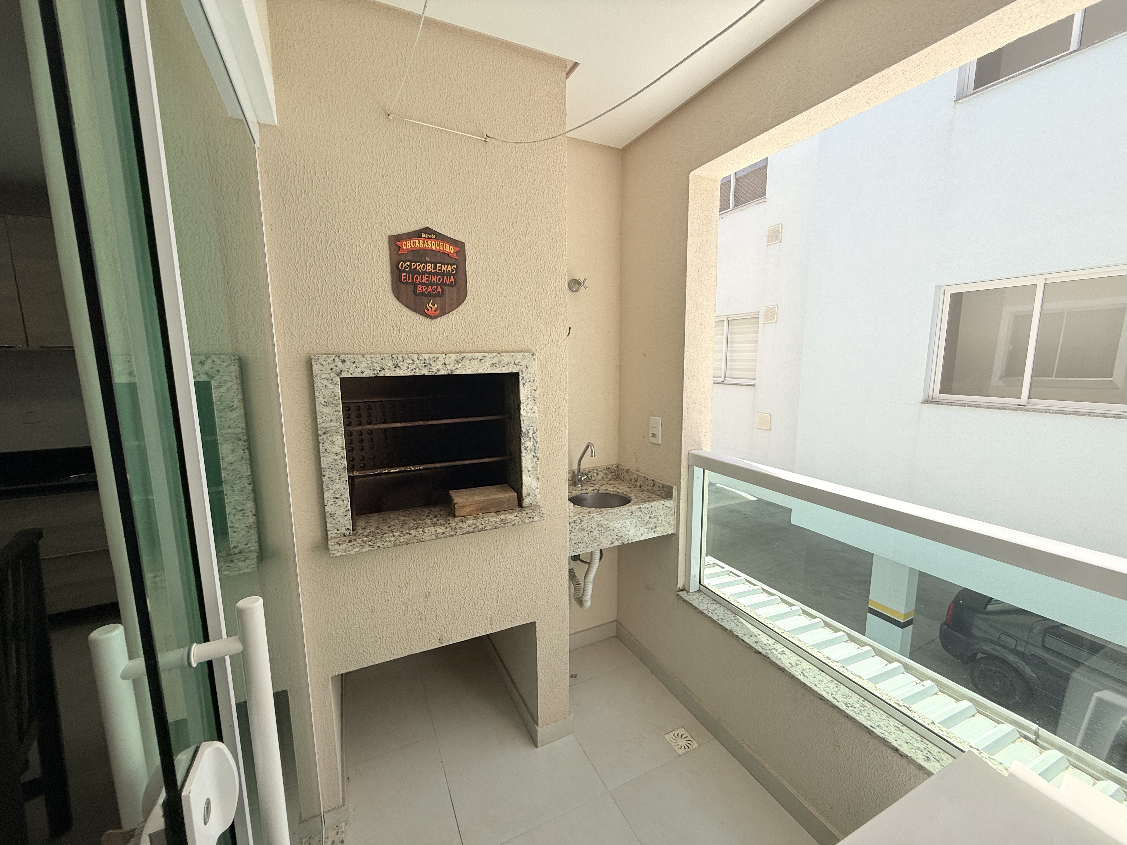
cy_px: 422
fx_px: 456
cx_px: 564
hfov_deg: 102.1
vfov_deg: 85.7
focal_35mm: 14
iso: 50
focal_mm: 2.22
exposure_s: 1/465
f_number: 2.2
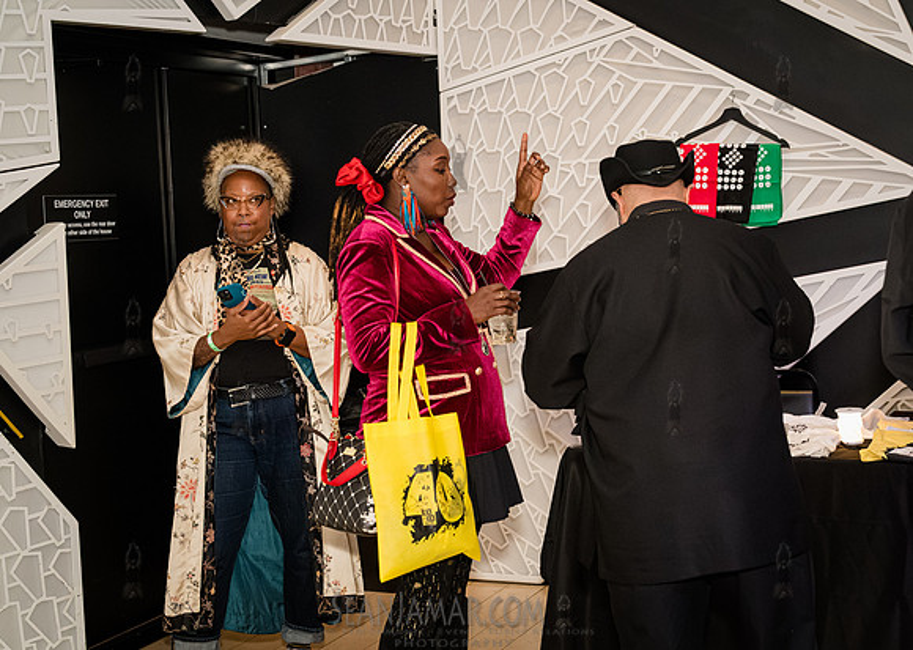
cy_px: 339
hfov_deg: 34.3
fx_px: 1476
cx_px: 546
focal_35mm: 57
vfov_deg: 24.8
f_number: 3.5
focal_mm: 47
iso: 10000
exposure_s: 1/400
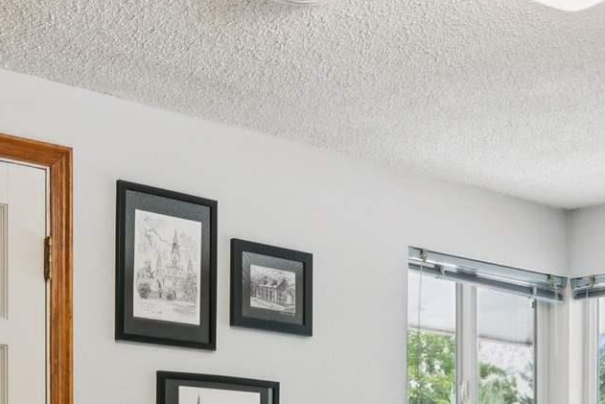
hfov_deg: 27.1
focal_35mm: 74
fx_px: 1252
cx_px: 358
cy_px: 497
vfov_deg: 17.4
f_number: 13
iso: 400
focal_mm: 15.3
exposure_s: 1/8
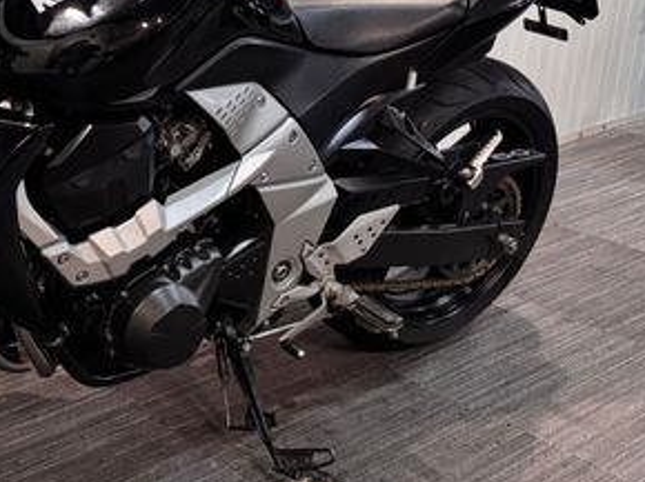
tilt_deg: -17.5
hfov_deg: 33.6
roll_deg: +2.0
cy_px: 155
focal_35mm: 53
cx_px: 27
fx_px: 987
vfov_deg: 27.3
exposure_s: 1/50
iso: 500
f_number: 1.78
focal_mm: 6.76
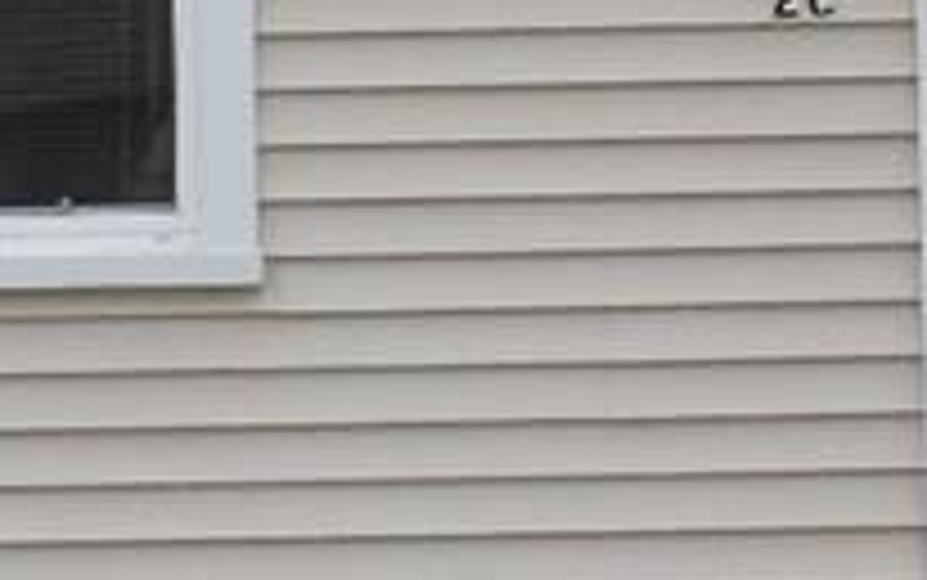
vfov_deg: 4.5
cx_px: 459
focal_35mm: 290
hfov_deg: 7.2
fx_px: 7330
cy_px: -454
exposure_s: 1/640
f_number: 4
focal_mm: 9.9
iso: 360
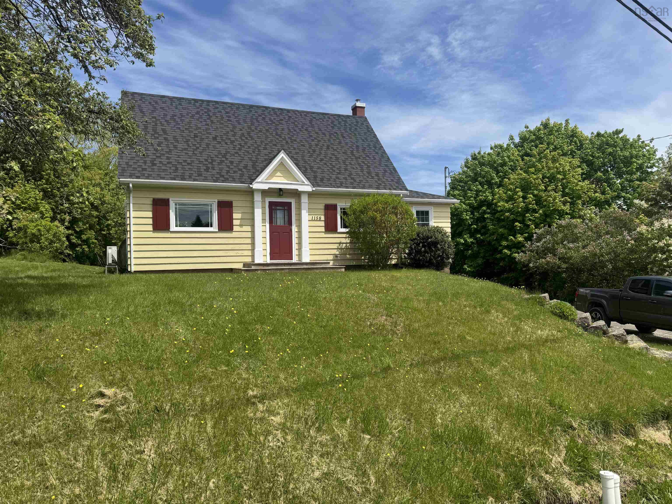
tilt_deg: +0.4
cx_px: 336
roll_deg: +1.7
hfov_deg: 71.6
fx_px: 466
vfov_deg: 56.8
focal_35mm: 24
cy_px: 252
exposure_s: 1/4950
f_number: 1.78
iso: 80
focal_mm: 6.76
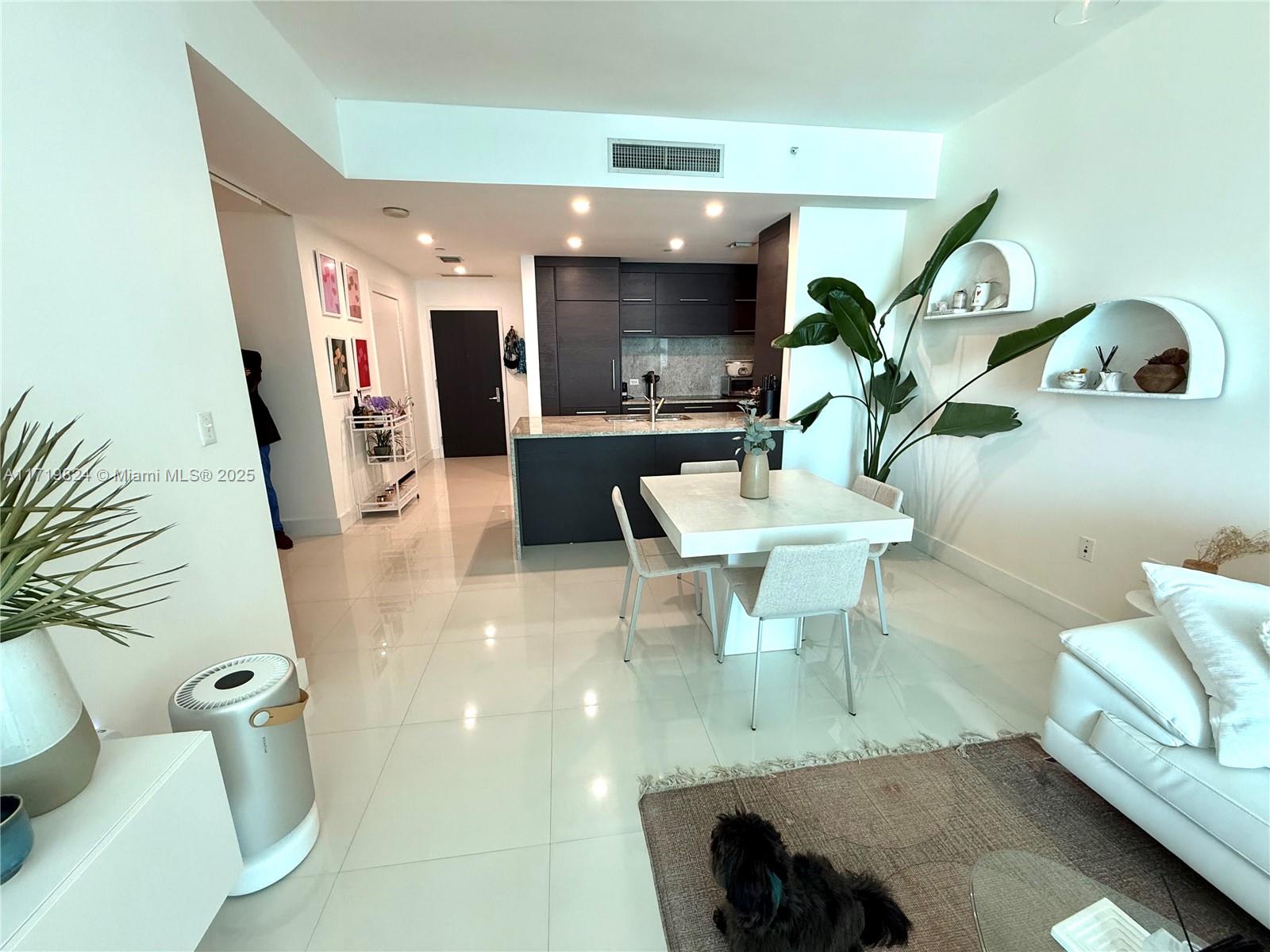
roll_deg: +0.7
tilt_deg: -13.3
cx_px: 635
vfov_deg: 85.7
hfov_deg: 102.1
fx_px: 514
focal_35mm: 14
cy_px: 476
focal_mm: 2.22
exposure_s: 1/60
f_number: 2.2
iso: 200
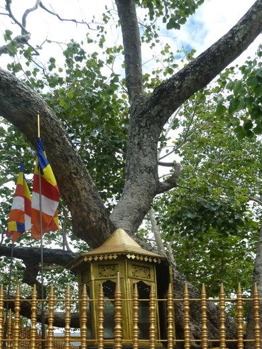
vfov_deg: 51.3
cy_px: 177
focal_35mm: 36
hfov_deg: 39.7
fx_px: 363
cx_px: 134
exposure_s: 1/400
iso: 80
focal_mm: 5.7
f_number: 4
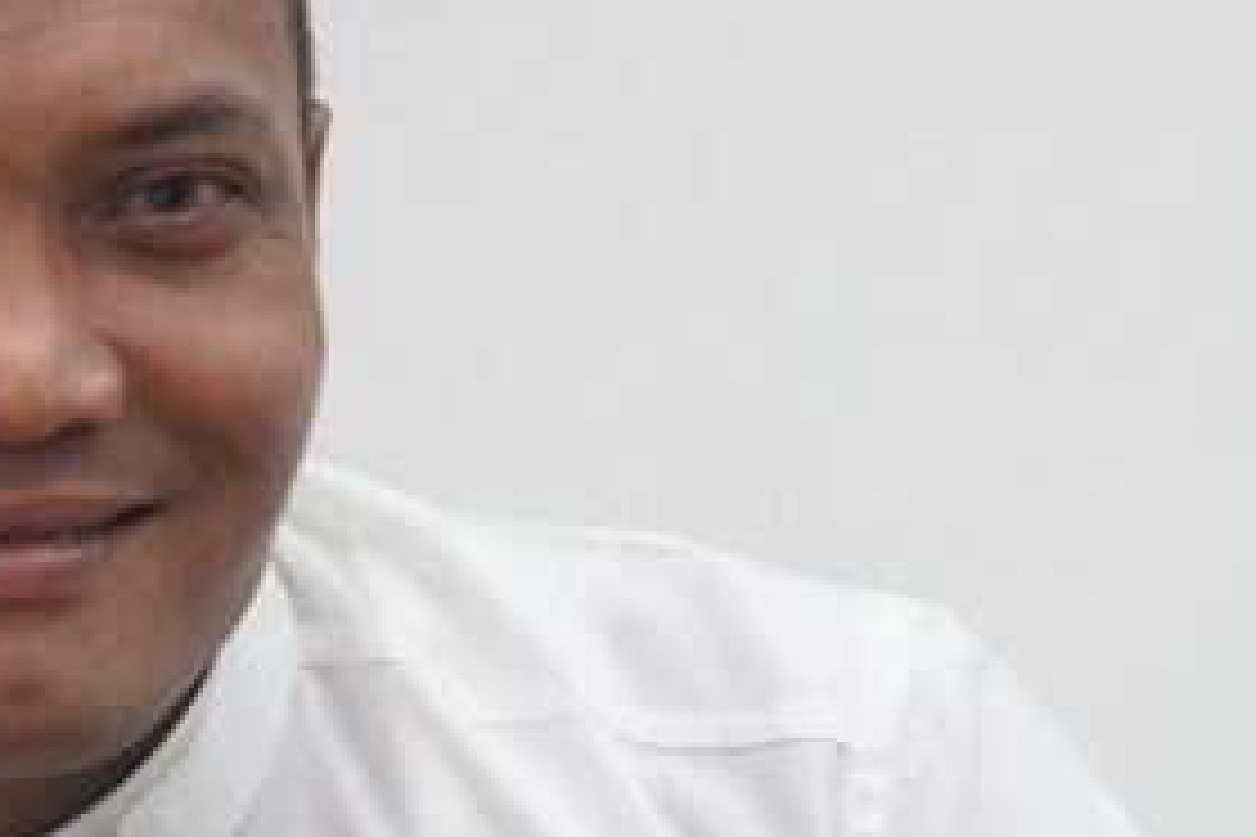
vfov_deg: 9.0
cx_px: 225
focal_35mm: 149
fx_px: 5192
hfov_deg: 13.7
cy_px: 1310
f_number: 4
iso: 3200
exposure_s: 1/160
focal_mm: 27
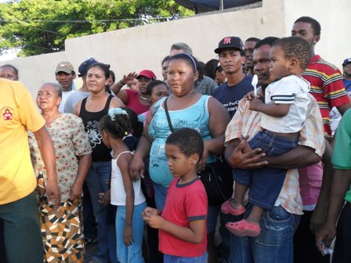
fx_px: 355
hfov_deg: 52.6
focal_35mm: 35
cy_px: 132
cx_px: 176
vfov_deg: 40.7
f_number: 2.8
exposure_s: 1/125
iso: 100
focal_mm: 6.2
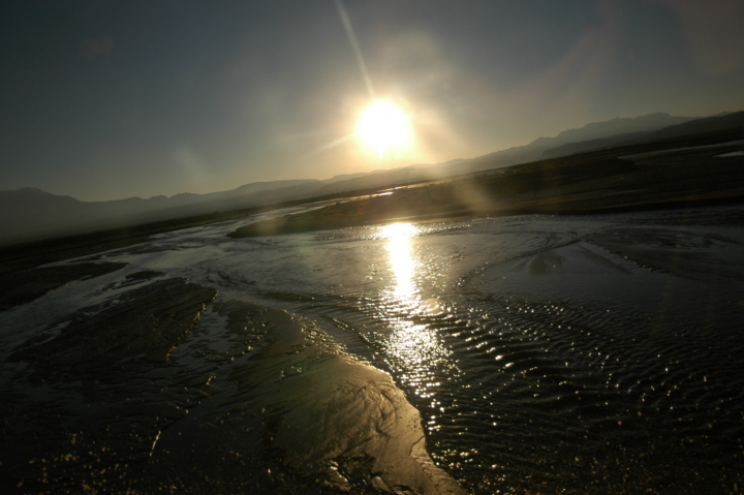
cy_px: 247
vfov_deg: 43.5
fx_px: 620
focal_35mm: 30
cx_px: 338
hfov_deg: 61.9
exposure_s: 1/2500
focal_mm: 18
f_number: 4.5
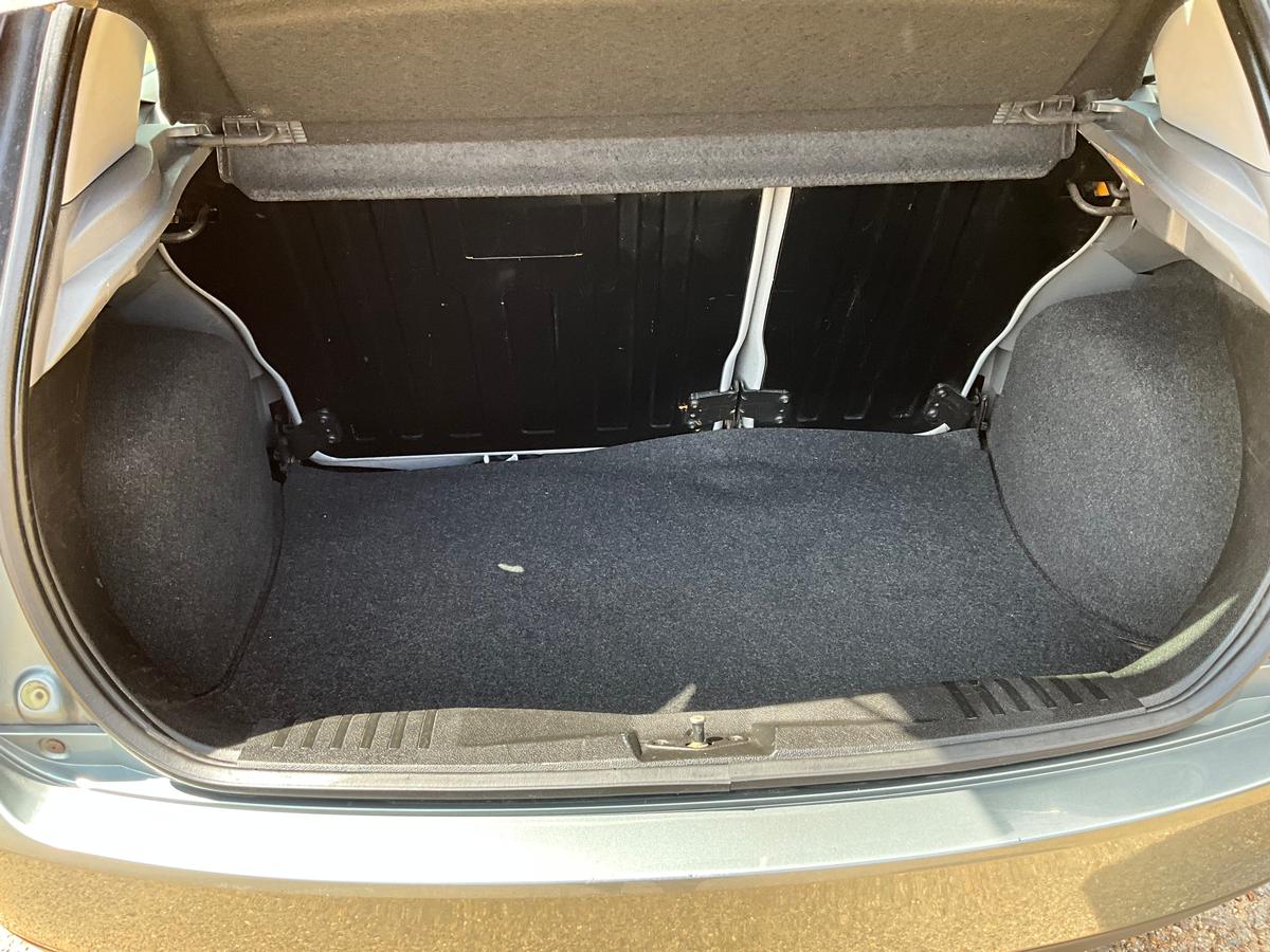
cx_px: 635
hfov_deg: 61.7
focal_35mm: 29
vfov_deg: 48.2
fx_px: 1064
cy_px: 476
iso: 40
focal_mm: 3
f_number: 1.8
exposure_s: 1/122
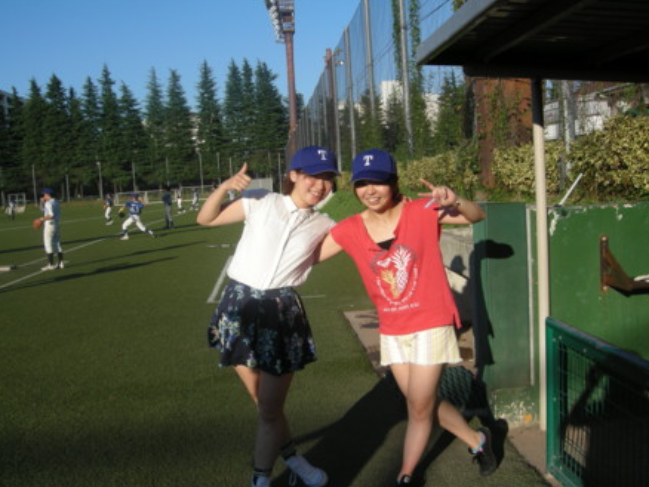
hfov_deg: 50.1
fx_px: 694
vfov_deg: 38.7
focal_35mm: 37
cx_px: 326
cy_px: 247
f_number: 5.4
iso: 64
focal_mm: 7.5
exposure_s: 1/324
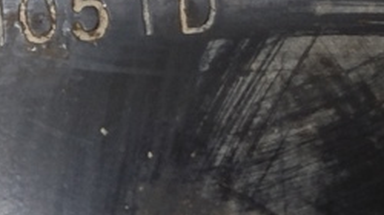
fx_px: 1363
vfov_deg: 8.8
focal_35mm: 134
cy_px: -95
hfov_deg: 16.0
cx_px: 129
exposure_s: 1/25
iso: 400
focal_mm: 5.31
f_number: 1.7
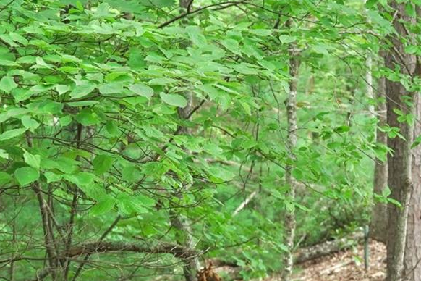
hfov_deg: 18.3
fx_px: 1275
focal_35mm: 109
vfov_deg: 12.6
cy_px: 122
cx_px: 424
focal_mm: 31
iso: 800
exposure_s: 1/320
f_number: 3.5
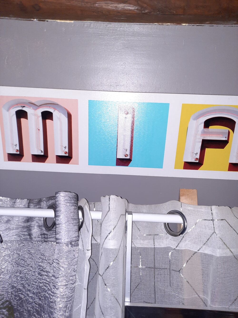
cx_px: 119
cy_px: 159
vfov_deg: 69.4
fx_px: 229
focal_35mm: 25
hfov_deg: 54.9
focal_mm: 4.6
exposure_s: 1/20
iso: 1000
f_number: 2
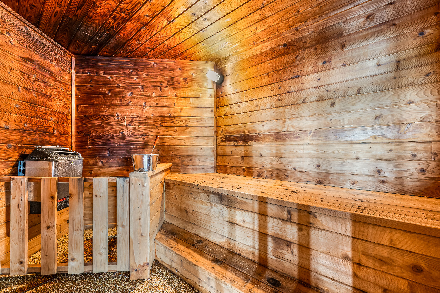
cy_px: 146
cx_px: 220
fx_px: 171
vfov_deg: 81.1
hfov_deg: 104.3
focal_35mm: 14
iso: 400
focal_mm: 14
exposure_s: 4
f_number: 8
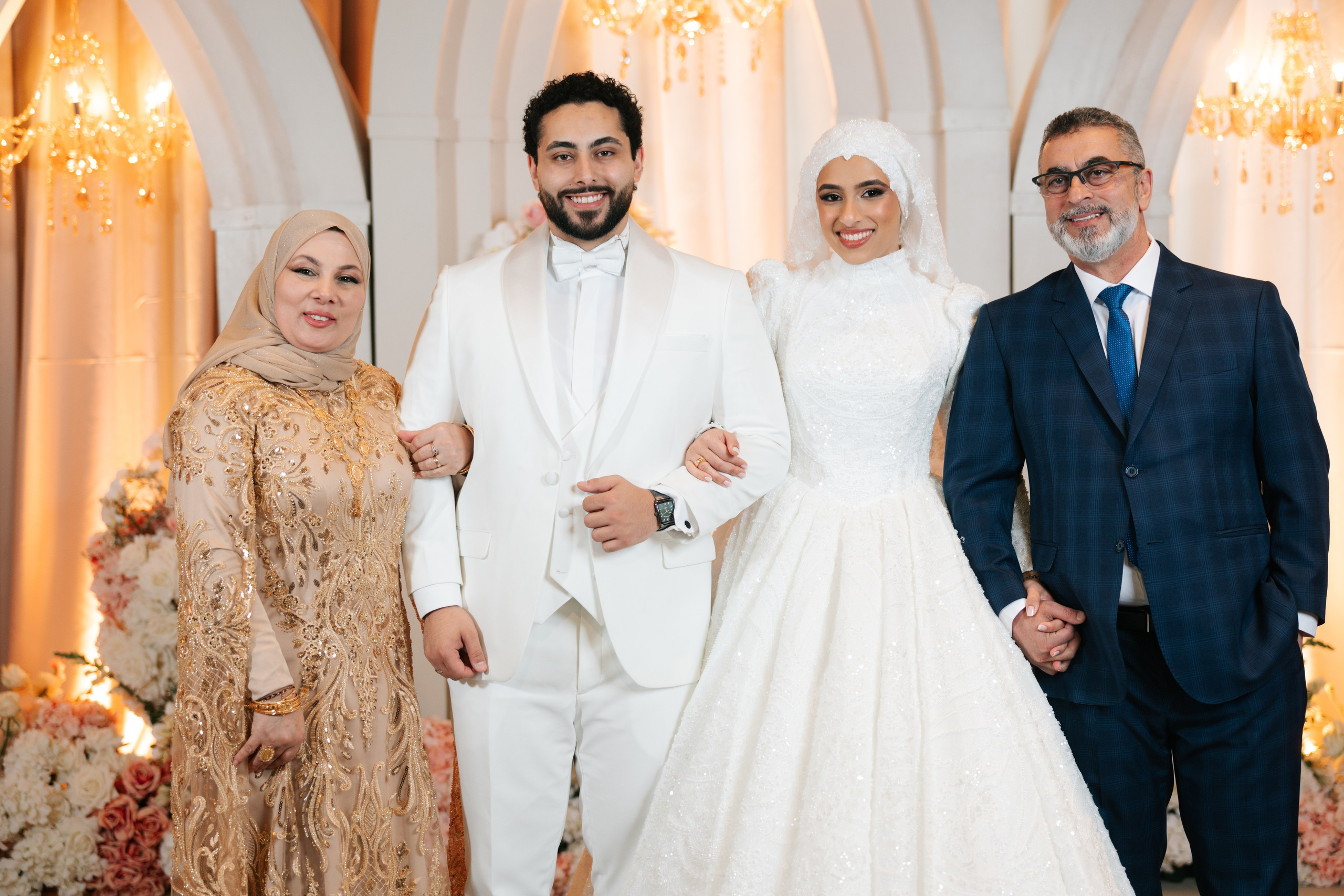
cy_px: 448
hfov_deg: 28.0
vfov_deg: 18.9
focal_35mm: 72
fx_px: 2696
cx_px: 672
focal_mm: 71
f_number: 2.8
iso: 400
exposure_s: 1/200
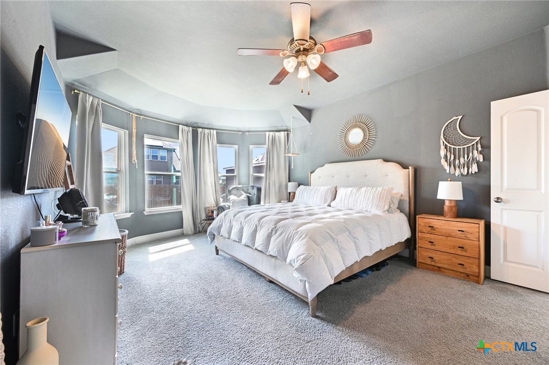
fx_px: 213
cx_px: 274
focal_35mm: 14
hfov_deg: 104.3
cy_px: 182
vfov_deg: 81.2
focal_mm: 14
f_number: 8
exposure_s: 1/10
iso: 400
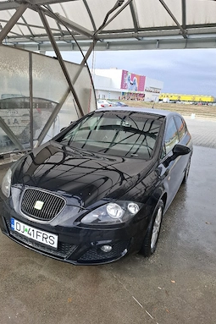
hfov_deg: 51.2
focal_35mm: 25
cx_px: 102
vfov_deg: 71.5
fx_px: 225
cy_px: 156
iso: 50
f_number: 1.8
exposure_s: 1/667
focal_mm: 5.54
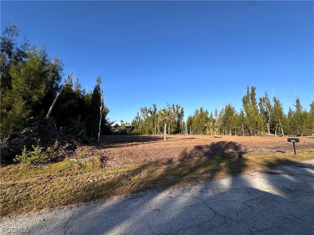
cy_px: 118
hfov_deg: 102.1
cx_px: 157
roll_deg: +1.1
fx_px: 127
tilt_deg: +8.1
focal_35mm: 14
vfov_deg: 85.7
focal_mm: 2.22
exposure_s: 1/1350
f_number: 2.2
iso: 40
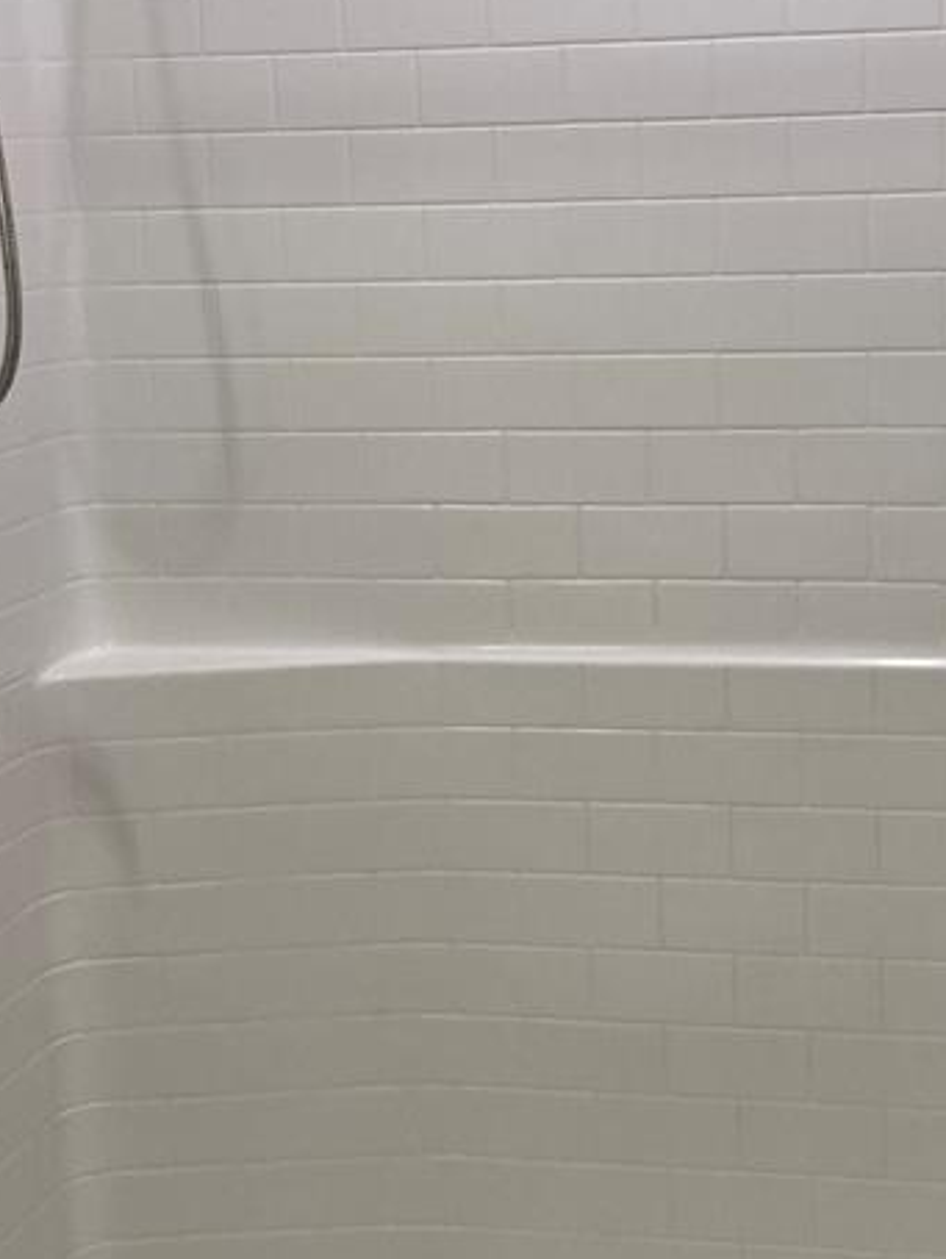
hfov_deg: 19.9
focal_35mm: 74
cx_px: 583
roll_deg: +2.0
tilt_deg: -7.0
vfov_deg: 26.3
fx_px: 2694
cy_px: 491
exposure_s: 1/60
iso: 50
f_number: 1.8
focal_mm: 3.99
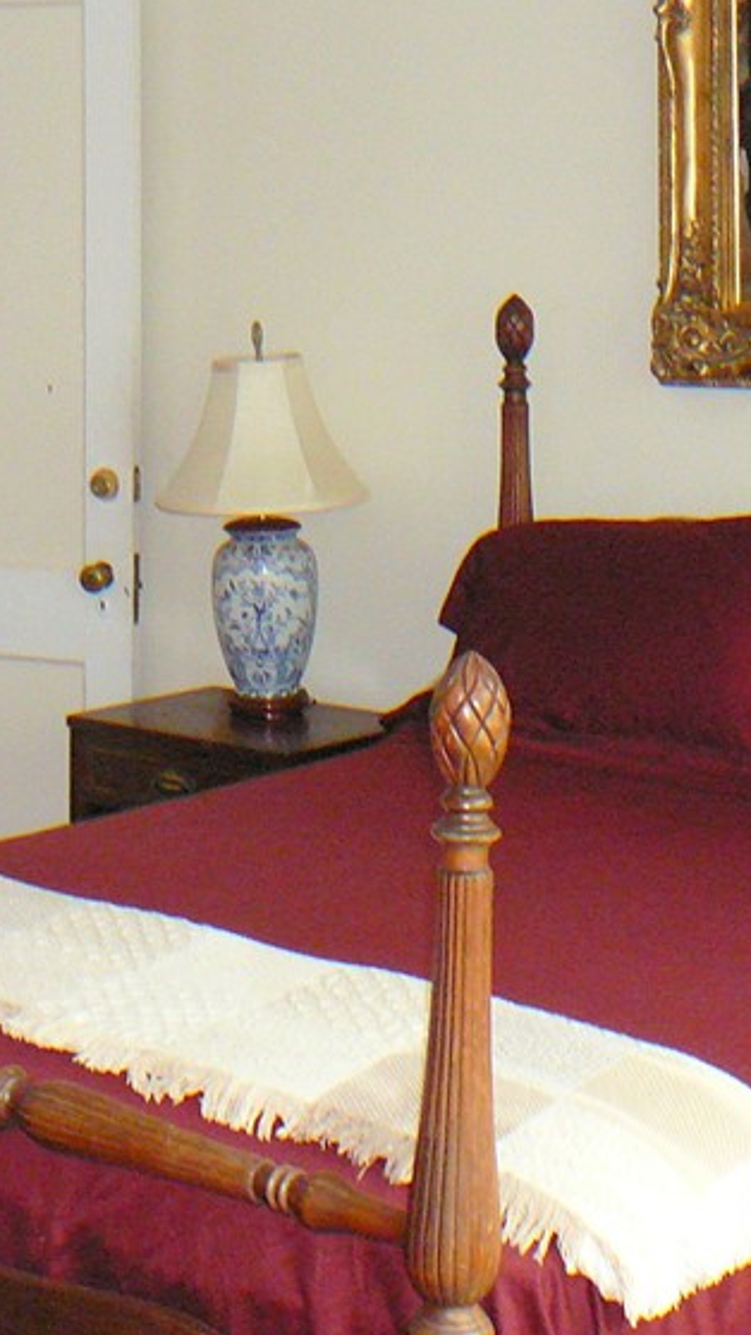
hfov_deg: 16.9
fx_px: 2477
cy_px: 636
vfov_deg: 30.1
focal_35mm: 70
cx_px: 45
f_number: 2.8
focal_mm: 5.2
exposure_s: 1/30
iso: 320
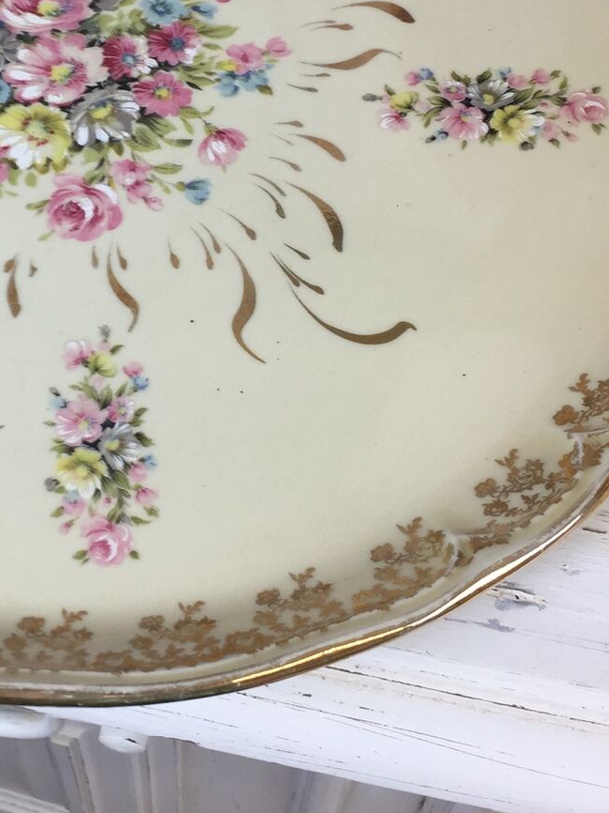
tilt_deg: -58.5
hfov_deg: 21.5
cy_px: 222
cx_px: 87
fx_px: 1572
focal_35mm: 67
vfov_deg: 28.6
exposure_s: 1/50
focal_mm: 4.15
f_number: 2.2
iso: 32
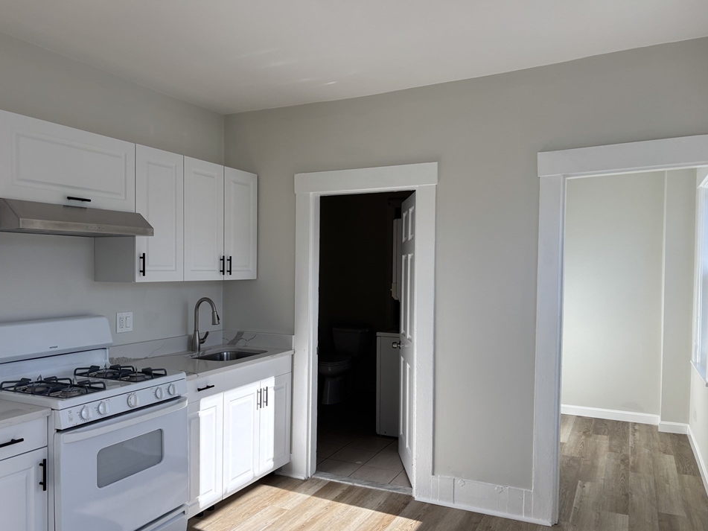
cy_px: 280
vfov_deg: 49.7
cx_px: 339
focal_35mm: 28
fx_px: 573
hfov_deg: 63.4
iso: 50
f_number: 1.6
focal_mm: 5.96
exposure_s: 1/781
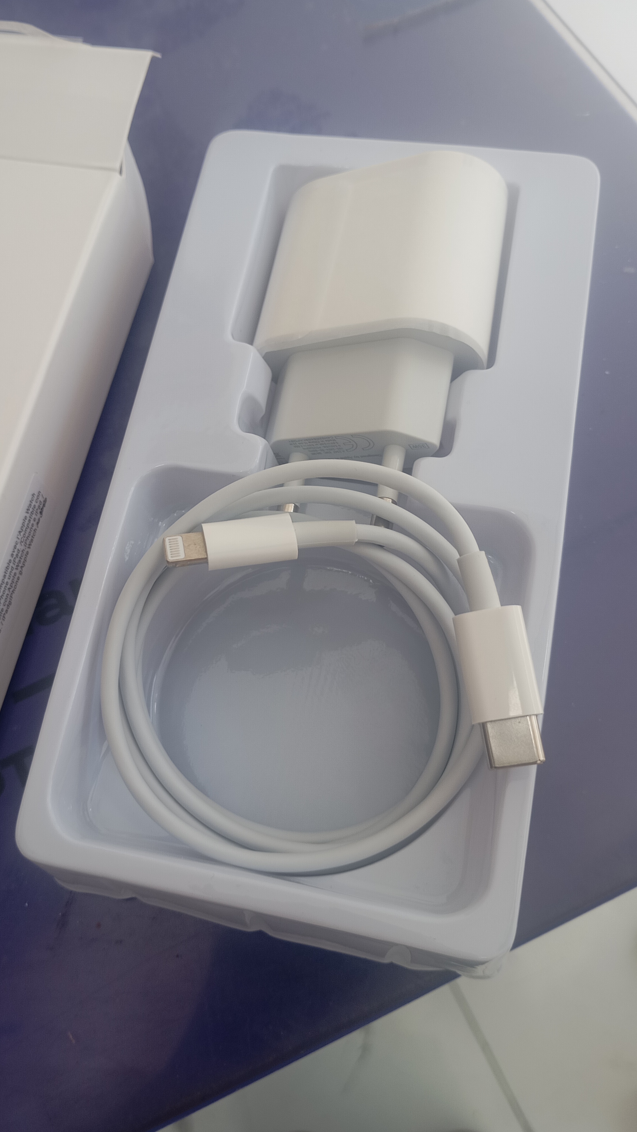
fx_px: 931
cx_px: 241
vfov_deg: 62.6
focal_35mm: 31
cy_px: 570
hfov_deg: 37.6
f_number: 1.8
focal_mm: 4.27
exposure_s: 1/100
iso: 135
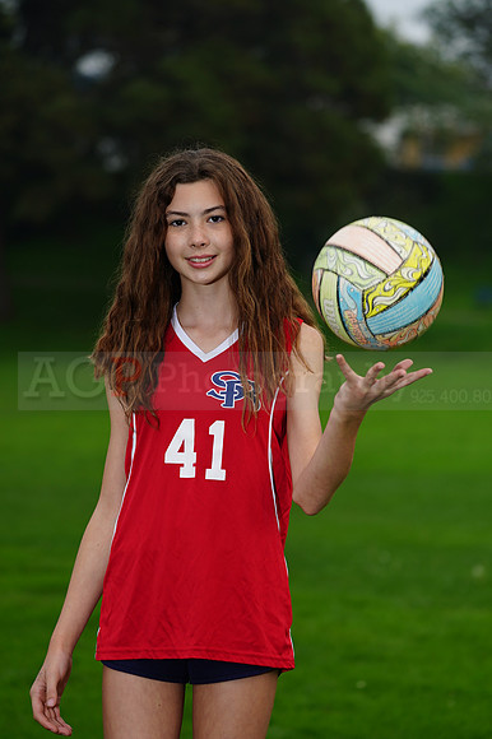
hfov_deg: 8.2
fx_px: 3448
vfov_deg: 12.2
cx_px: 246
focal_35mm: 168
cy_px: 370
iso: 200
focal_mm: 168
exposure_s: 1/250
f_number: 5.6
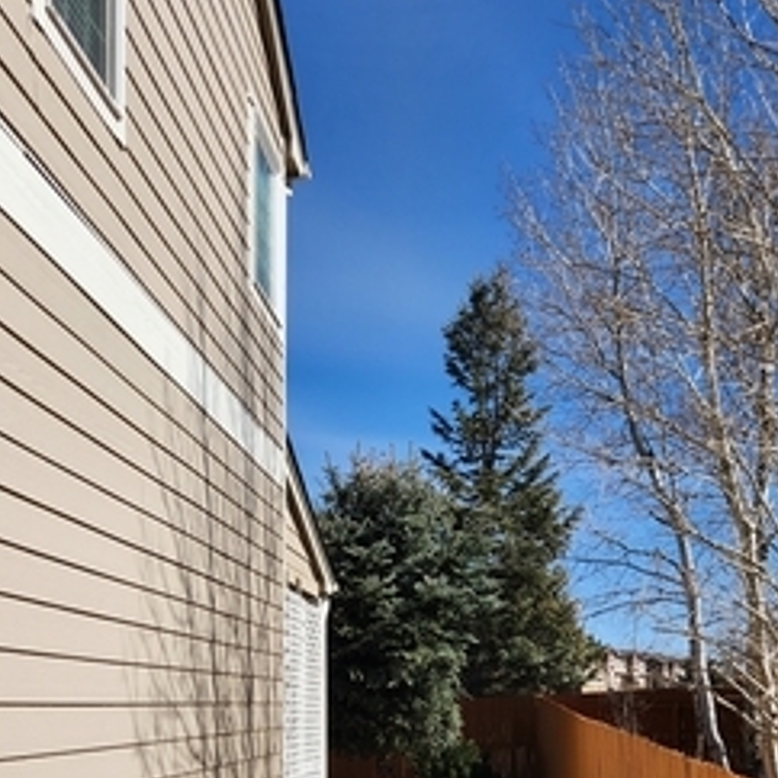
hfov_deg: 39.9
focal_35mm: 42
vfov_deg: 38.5
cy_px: 620
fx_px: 1068
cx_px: 330
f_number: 1.8
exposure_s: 1/2321
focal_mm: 5.4
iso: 20
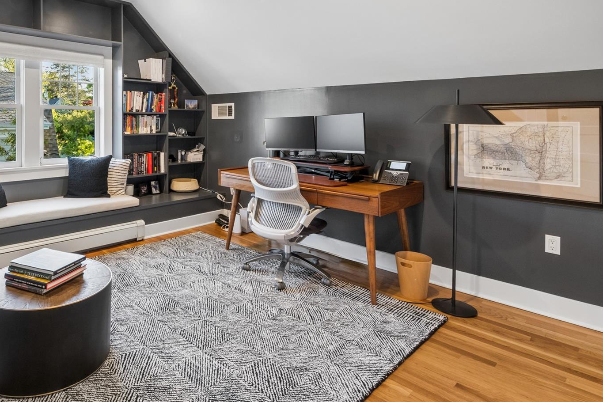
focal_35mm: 21
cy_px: 135
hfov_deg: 77.4
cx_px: 181
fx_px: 352
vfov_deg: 58.2
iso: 320
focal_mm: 9.6
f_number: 11
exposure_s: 1/4
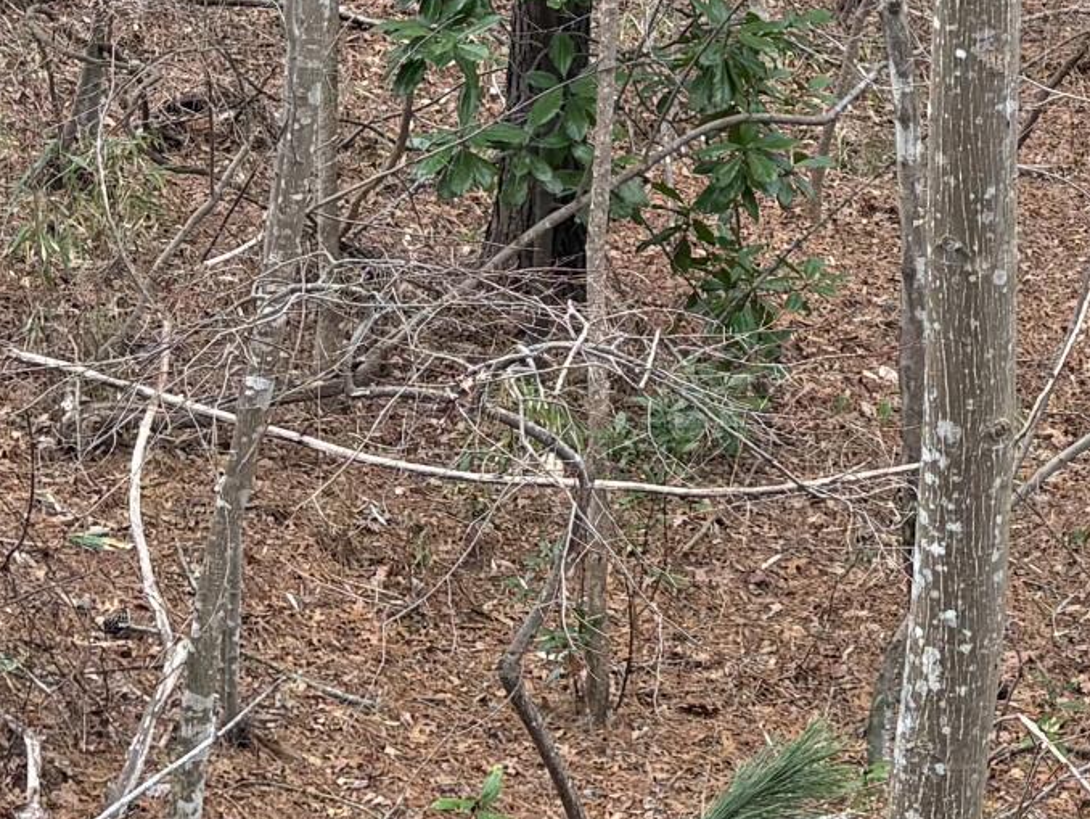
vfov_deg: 12.3
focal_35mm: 115
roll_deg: -0.9
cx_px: 1196
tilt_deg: -1.7
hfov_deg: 16.6
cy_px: -394
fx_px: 3622
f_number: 1.6
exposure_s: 1/225
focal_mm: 5.96
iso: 80
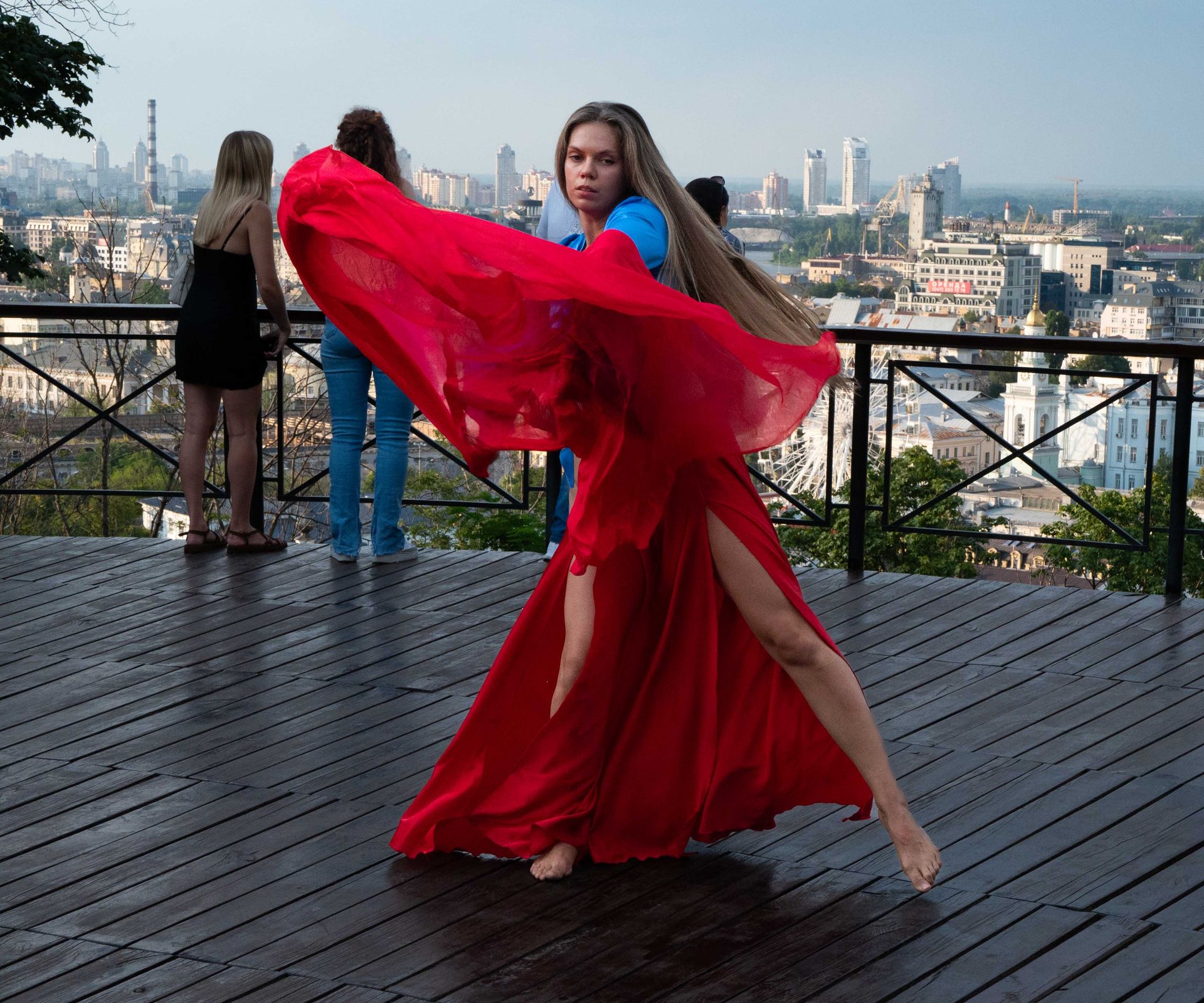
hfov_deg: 27.6
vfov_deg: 23.1
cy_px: 576
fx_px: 2450
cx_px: 683
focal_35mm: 68
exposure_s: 1/640
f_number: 14
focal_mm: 47
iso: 2000
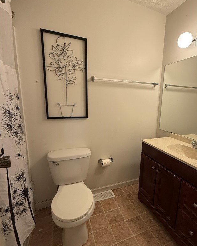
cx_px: 118
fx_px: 131
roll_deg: -2.1
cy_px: 128
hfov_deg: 73.1
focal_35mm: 18
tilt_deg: -10.5
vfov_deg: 86.3
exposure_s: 1/60
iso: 200
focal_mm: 2.22
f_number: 2.2
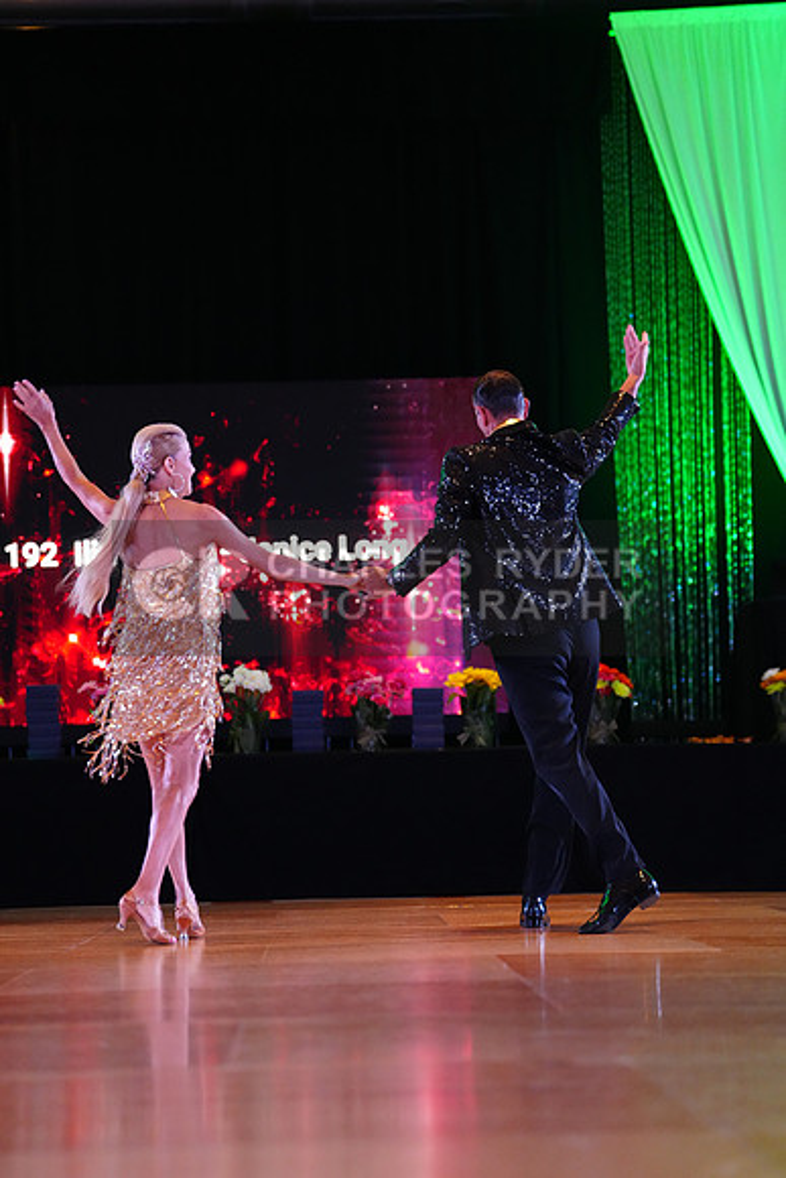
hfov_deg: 14.1
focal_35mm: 97
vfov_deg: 21.0
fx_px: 3175
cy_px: 589
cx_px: 393
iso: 6400
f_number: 2.8
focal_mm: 97
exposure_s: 1/400
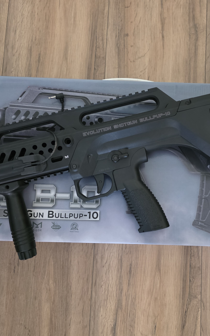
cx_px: 128
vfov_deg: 55.3
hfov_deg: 36.1
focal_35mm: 35
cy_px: 167
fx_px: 321
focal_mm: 6.3
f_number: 1.7
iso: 1250
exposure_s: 1/50
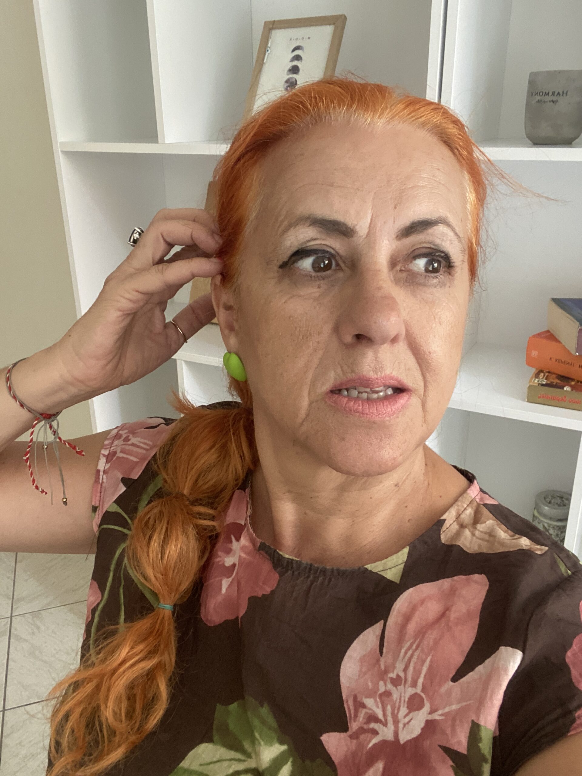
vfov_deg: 60.0
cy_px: 388
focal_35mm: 30
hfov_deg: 46.8
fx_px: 673
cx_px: 291
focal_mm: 2.71
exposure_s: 1/60
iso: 320
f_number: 2.2
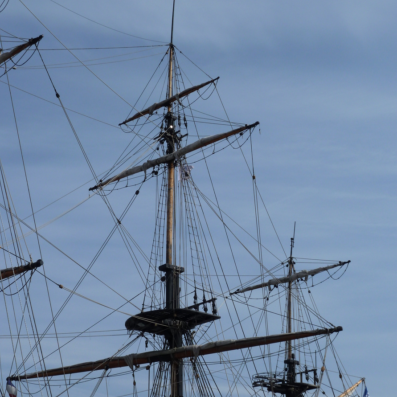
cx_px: 197
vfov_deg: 23.0
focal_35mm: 75
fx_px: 973
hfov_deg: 23.1
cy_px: 233
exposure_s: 1/640
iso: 80
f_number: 5.6
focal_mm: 10.3
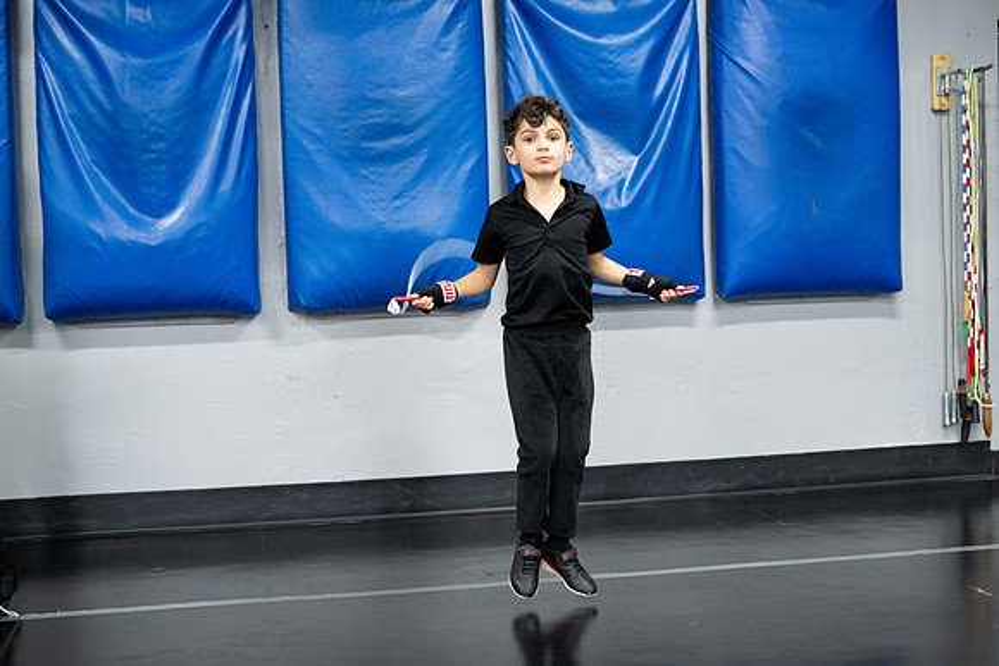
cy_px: 333
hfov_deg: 39.6
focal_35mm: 50
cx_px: 500
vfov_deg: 27.0
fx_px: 1388
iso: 4000
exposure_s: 1/200
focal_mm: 50
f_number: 2.8
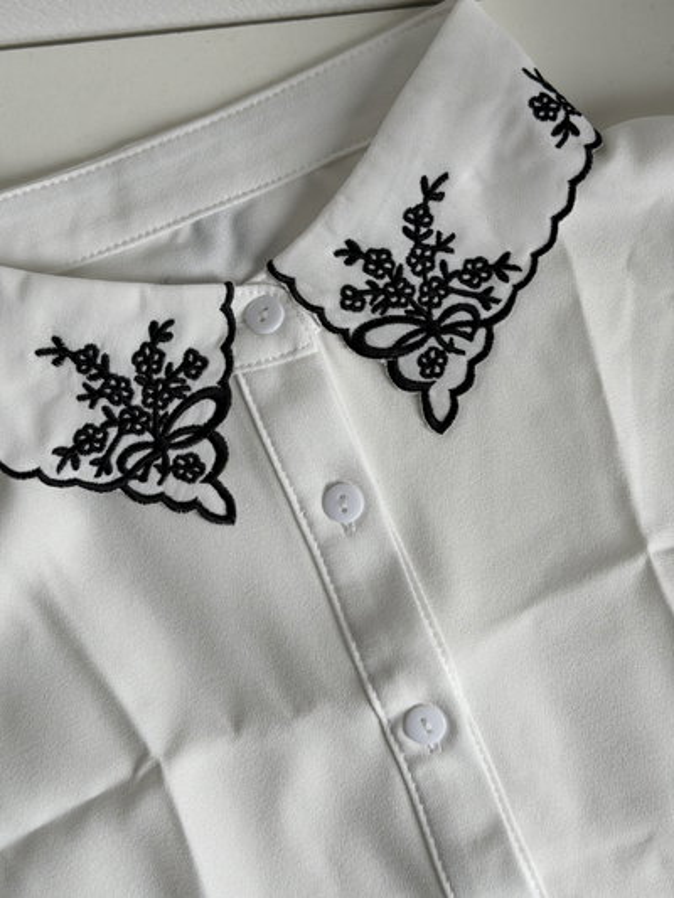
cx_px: 337
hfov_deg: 30.3
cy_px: 449
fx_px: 1246
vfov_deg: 39.6
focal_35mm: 48
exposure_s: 1/493
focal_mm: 6.76
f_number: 1.78
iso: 64
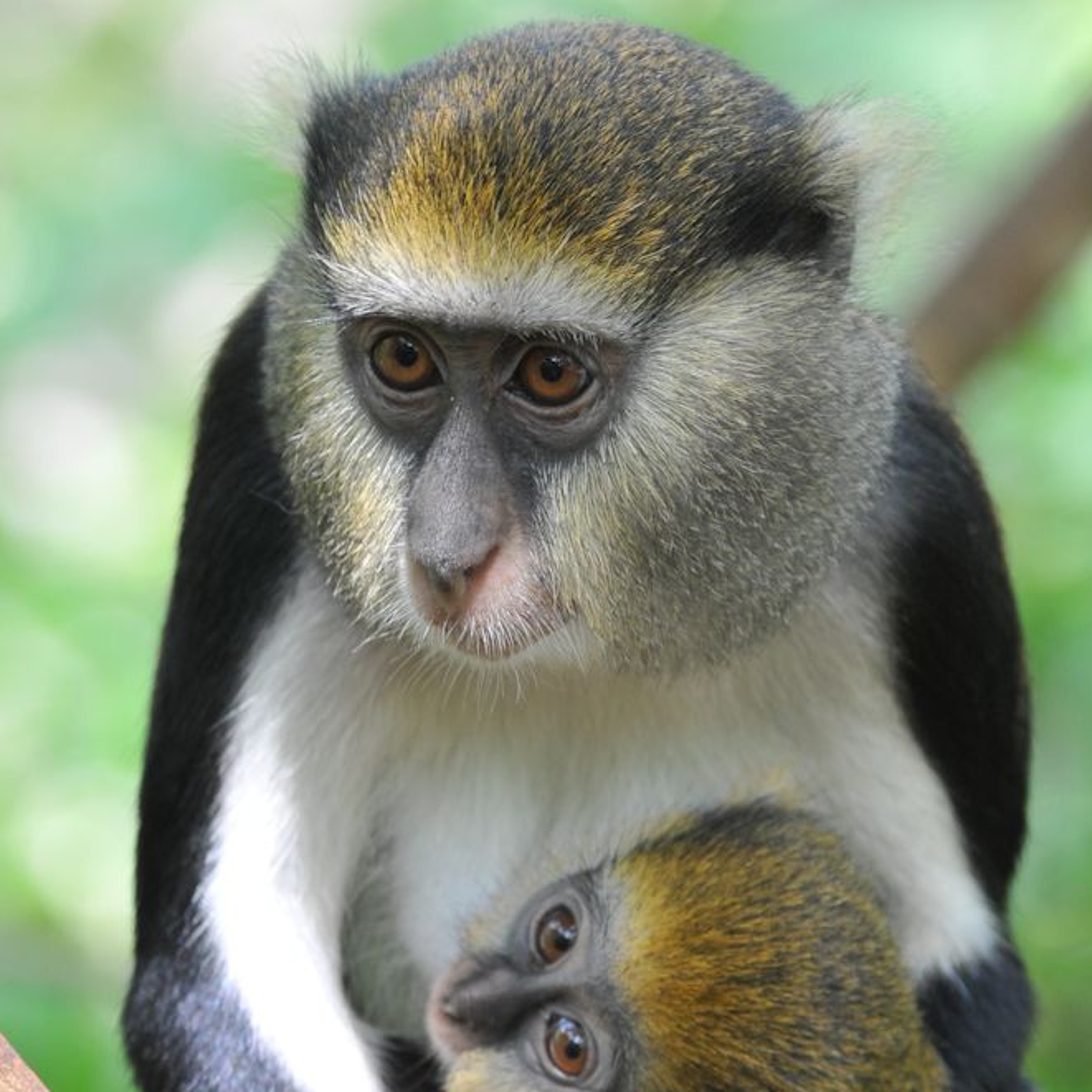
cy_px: 672
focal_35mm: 237
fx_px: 8459
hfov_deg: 7.4
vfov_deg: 7.4
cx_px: 538
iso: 400
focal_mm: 120
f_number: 4.8
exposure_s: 1/80
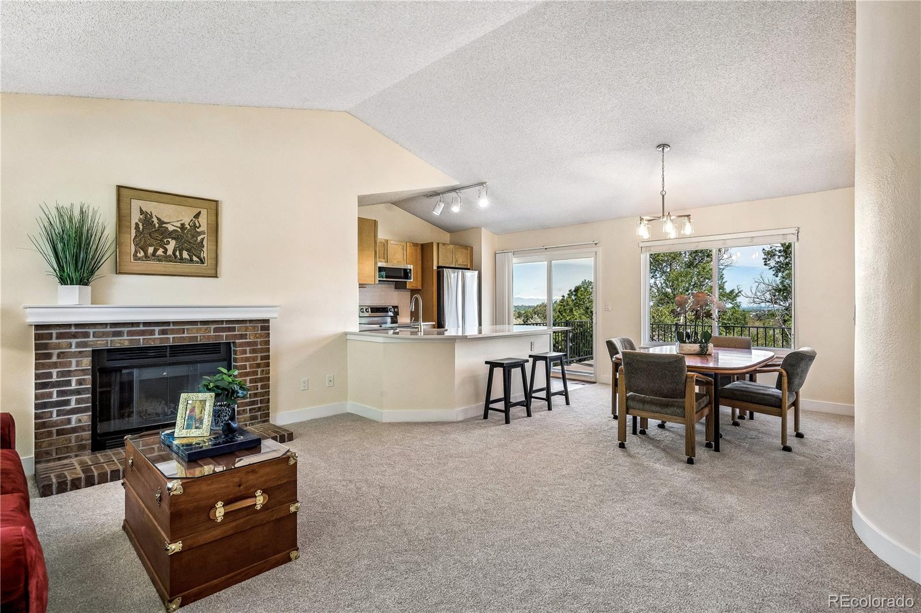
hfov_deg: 91.6
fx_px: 448
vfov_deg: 68.9
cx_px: 460
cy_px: 306
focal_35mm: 18
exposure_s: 1/80
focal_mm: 17.5
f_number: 10
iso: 400
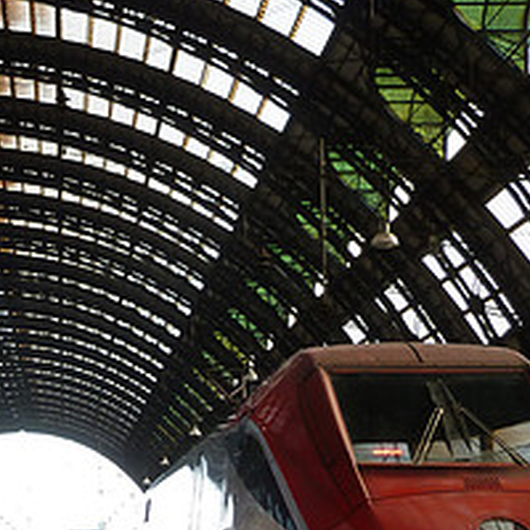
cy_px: 391
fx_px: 1334
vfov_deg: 22.3
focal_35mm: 77
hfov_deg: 21.6
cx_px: -19
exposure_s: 1/100
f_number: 3.4
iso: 80
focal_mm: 5
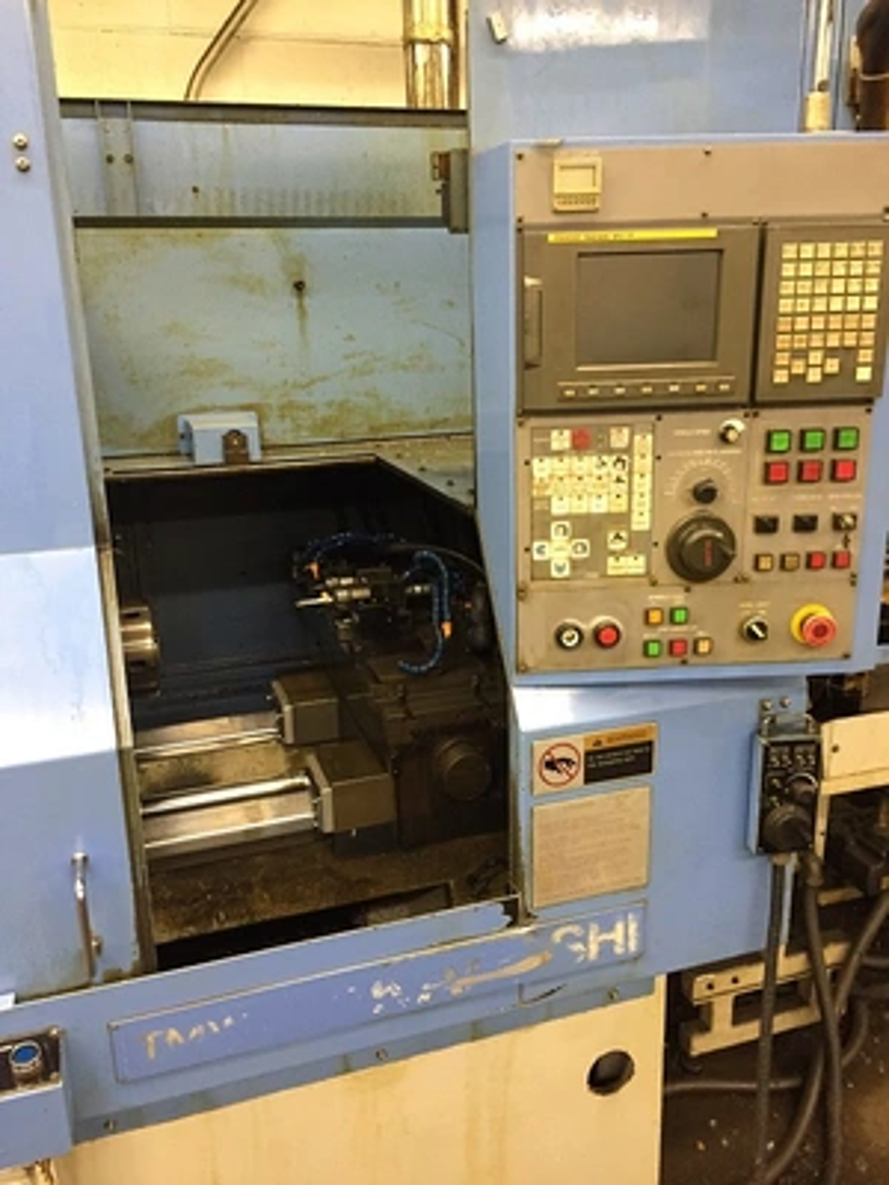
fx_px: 993
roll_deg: +1.6
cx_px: 444
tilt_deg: -16.0
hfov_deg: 48.2
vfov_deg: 61.7
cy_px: 592
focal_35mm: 29
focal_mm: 4.15
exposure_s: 1/30
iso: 200
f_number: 2.2
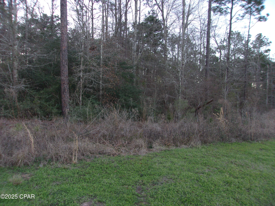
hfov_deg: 65.3
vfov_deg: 51.4
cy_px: 103
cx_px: 138
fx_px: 214
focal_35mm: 27
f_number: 3
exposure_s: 1/42
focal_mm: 4.9
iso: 80
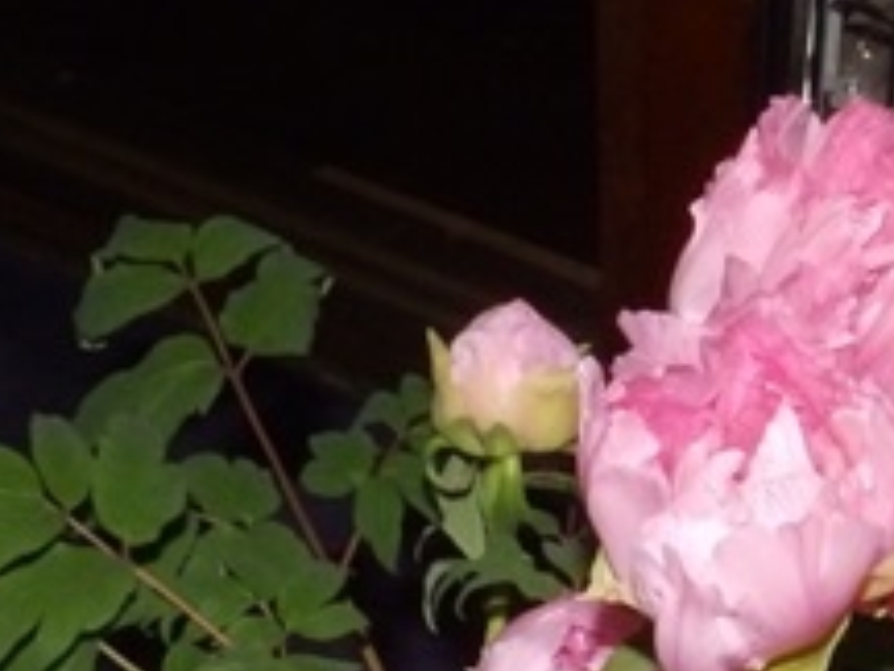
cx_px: 683
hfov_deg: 20.5
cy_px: 924
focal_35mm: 95
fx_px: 2453
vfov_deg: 14.7
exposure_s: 1/40
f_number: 8
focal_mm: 5.7
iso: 800
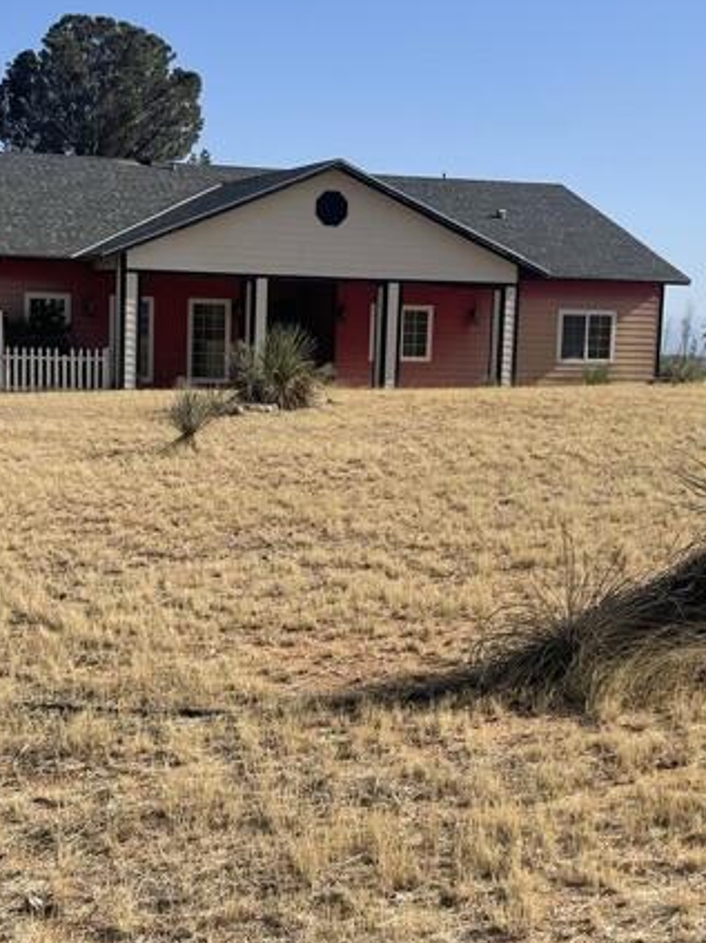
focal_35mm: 63
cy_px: 548
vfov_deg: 30.7
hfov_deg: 23.2
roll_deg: -1.8
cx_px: 225
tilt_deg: -8.5
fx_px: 1714
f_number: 1.6
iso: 32
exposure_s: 1/4902
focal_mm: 5.1
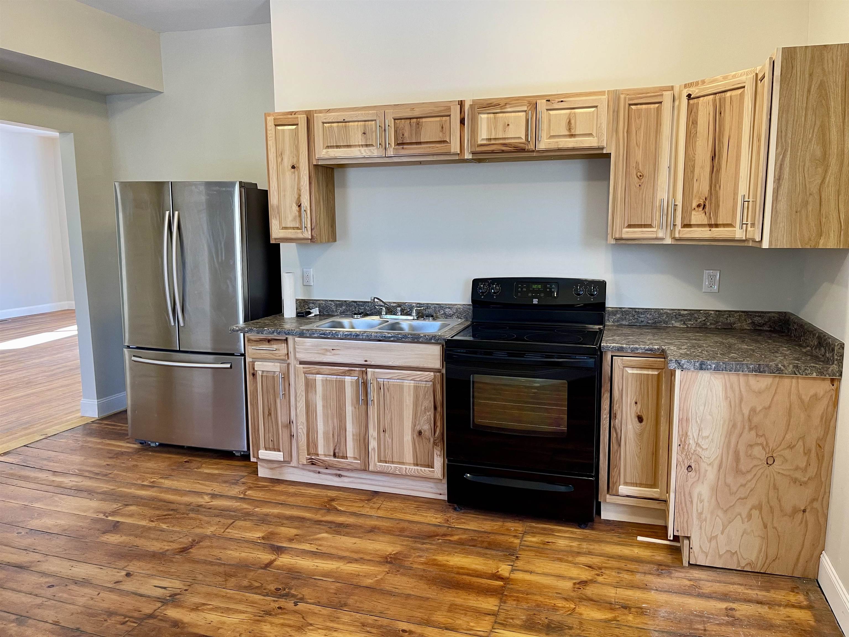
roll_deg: +0.0
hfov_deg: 69.4
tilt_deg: -9.1
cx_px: 424
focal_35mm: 25
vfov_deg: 54.9
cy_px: 318
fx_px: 613
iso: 100
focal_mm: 5.1
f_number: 1.6
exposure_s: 1/60
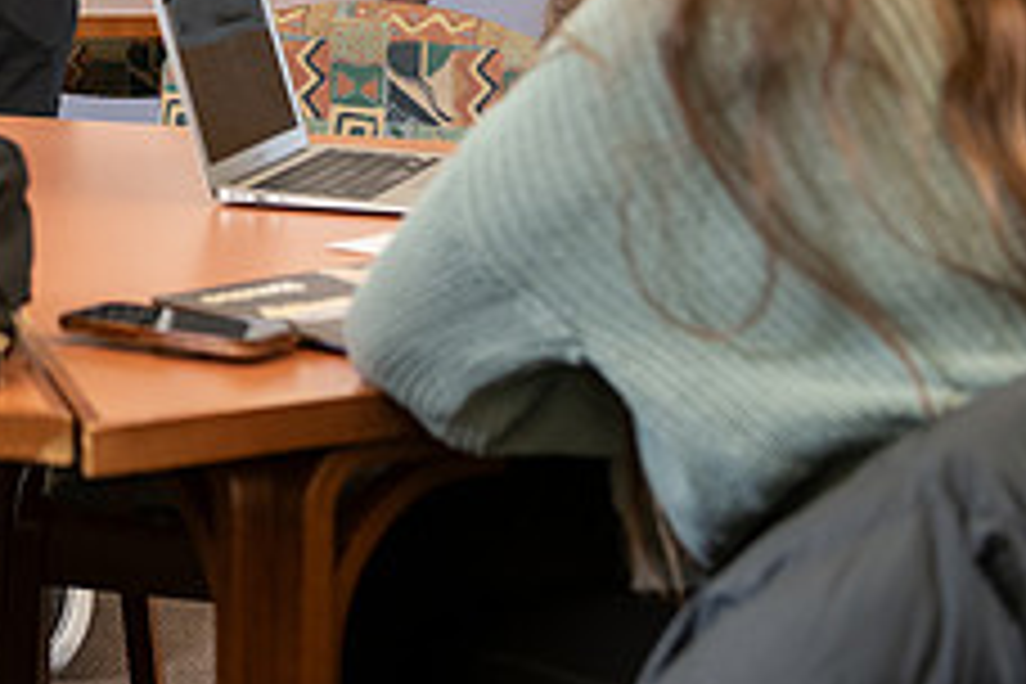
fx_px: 3477
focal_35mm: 122
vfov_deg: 11.1
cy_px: -101
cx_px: -207
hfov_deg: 16.1
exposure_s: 1/125
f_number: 3.5
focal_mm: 48
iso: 640
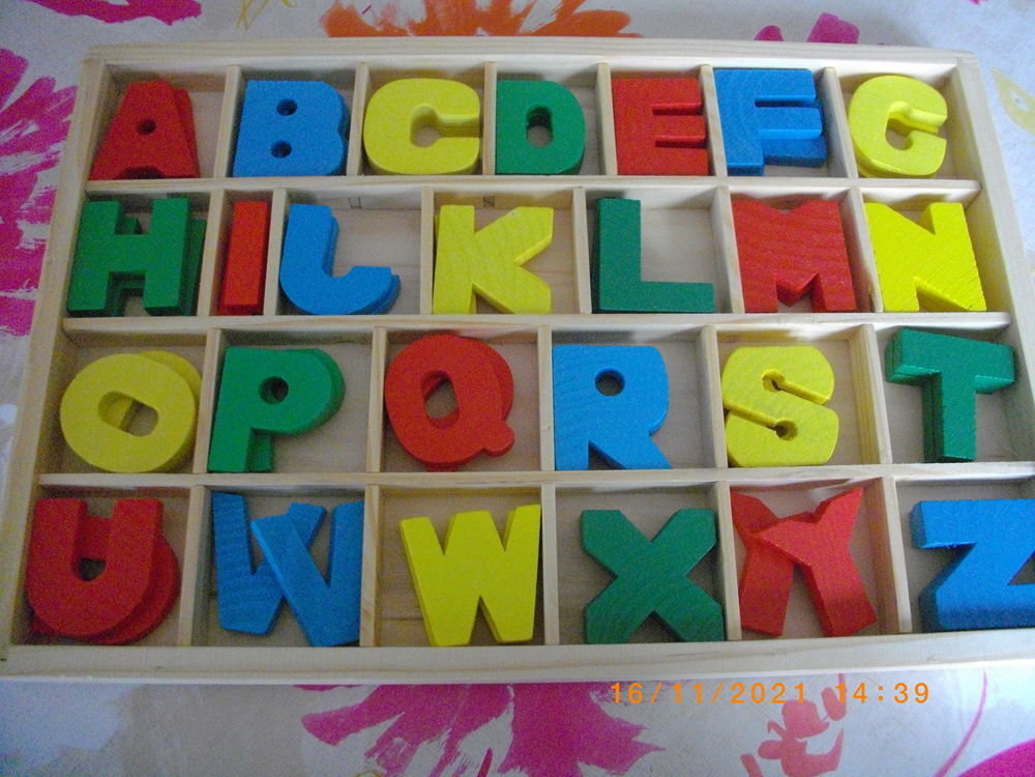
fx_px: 957
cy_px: 388
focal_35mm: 32
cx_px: 518
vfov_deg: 44.2
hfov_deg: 56.8
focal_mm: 5.7
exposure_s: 1/50
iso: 705
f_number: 2.9
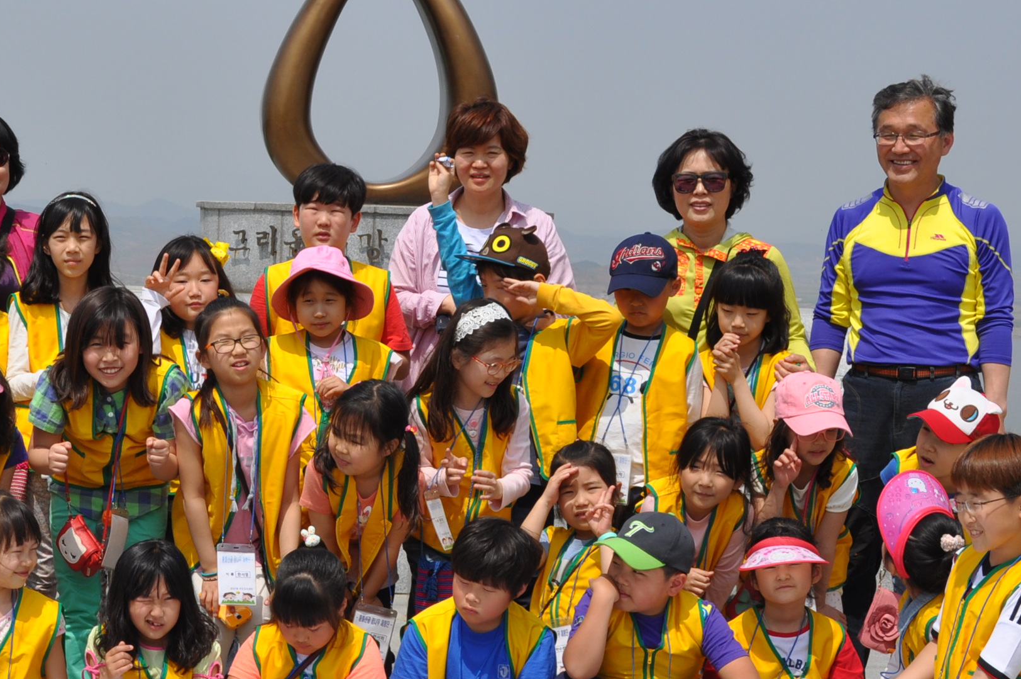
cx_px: 157
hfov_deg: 19.9
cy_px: 450
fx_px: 2861
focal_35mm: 101
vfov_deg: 13.5
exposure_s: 1/500
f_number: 10
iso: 200
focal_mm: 34
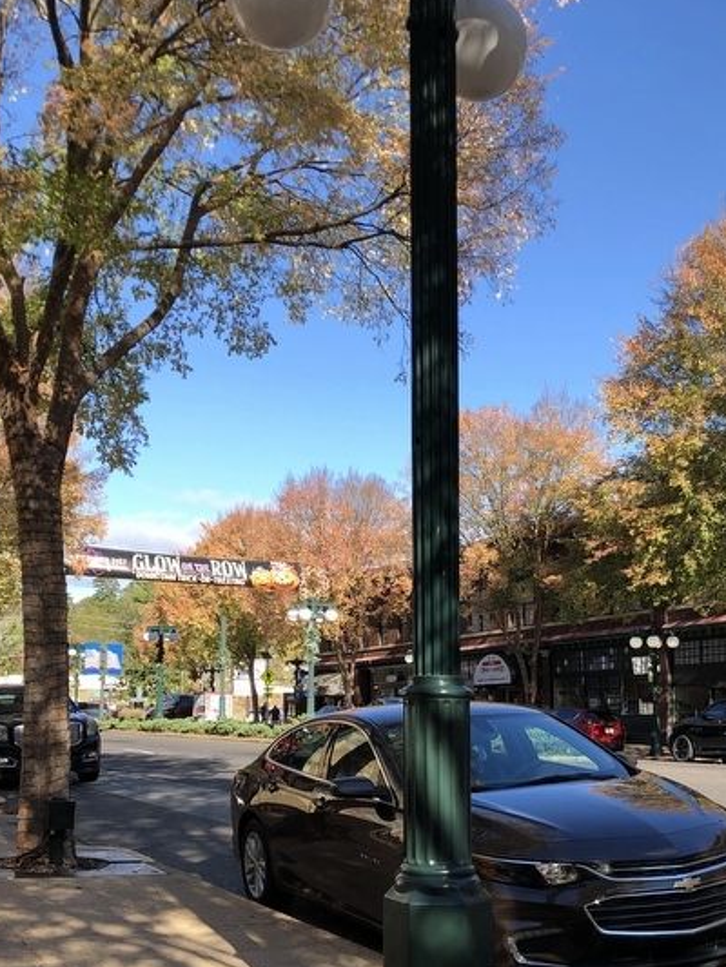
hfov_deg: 34.3
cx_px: 407
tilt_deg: +0.3
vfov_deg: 44.1
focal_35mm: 42
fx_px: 1174
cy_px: 655
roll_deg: -0.2
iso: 20
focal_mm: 4
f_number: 1.8
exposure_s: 1/852
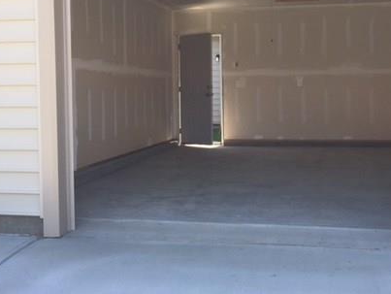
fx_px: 520
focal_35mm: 46
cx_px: 234
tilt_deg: -1.1
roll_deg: -0.5
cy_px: 109
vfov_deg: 31.4
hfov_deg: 41.0
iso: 32
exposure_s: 1/460
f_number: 2.2
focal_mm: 4.15
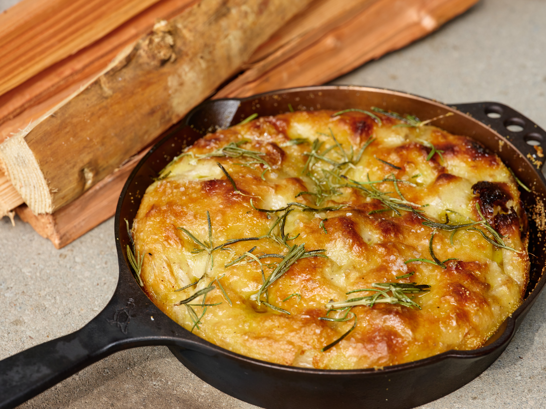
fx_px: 1498
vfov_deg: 15.6
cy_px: 204
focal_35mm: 95
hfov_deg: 20.7
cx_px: 273
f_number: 8
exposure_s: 1/125
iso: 500
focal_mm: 120
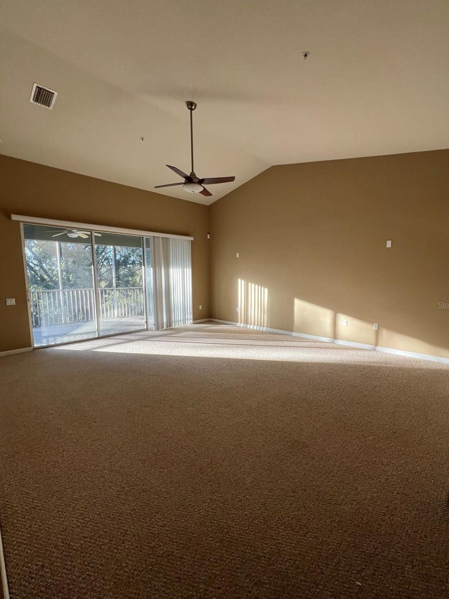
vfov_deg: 102.0
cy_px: 305
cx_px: 235
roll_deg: -0.5
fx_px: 242
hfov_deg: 85.6
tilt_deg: -7.4
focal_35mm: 14
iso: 64
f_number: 1.8
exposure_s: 1/120
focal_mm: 1.57
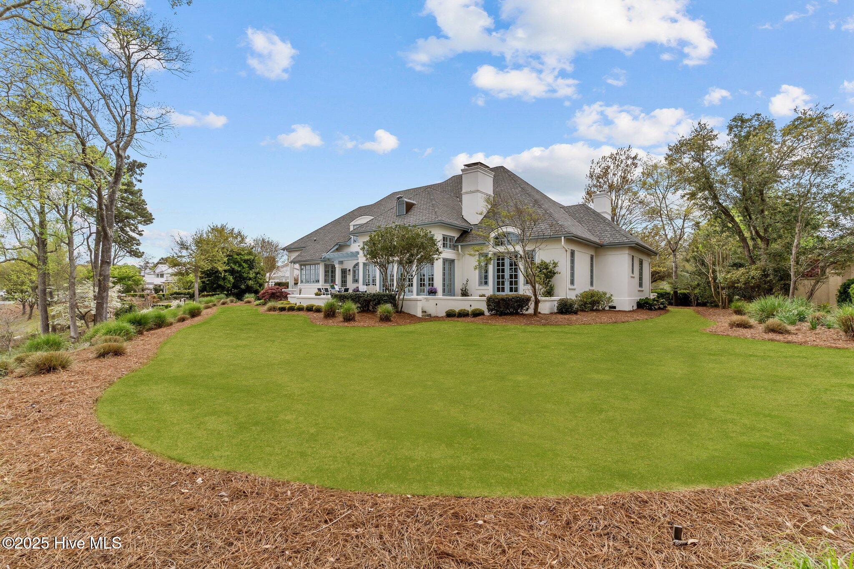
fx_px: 403
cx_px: 427
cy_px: 284
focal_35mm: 17
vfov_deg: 70.4
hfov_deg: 93.3
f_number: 7.1
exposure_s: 1/1600
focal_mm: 17
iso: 400
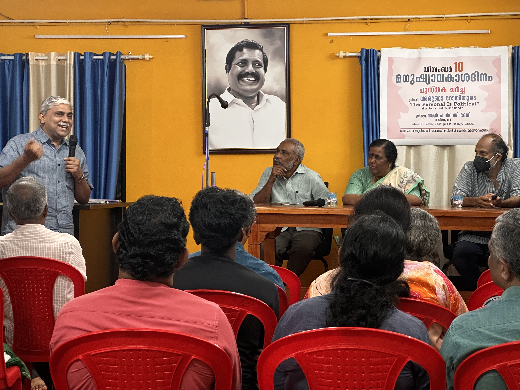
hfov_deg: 25.3
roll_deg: +0.0
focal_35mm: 77
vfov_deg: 19.1
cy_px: 195
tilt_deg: -0.6
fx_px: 1157
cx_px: 260
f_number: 2.8
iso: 400
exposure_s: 1/50
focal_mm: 9
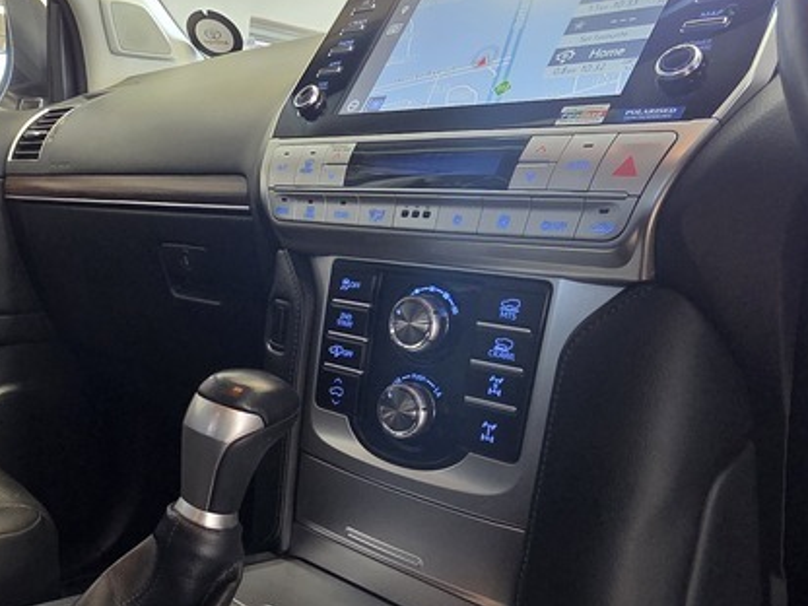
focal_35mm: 32
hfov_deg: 53.4
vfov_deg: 43.5
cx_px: 173
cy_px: 408
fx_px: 747
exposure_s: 1/50
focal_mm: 2.2
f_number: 2.2
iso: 640
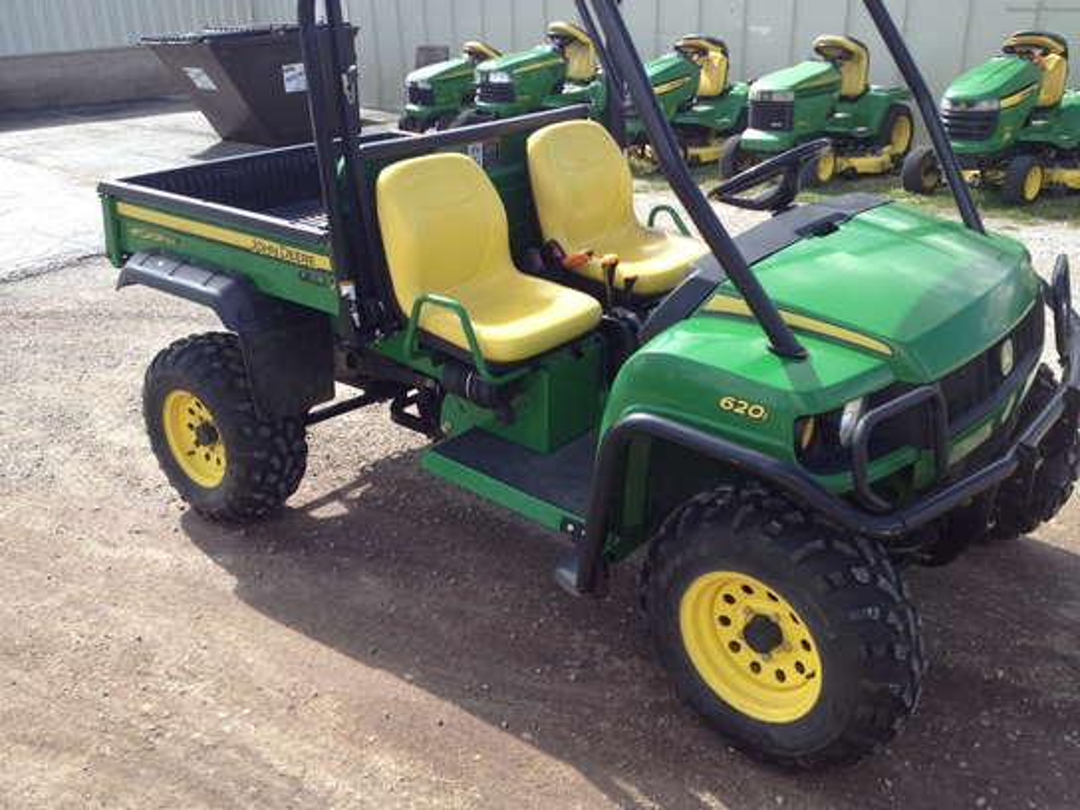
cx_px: 540
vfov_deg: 40.7
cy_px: 405
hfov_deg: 52.6
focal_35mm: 35
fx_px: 1092
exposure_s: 1/587
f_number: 2.4
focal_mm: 4.28
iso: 64
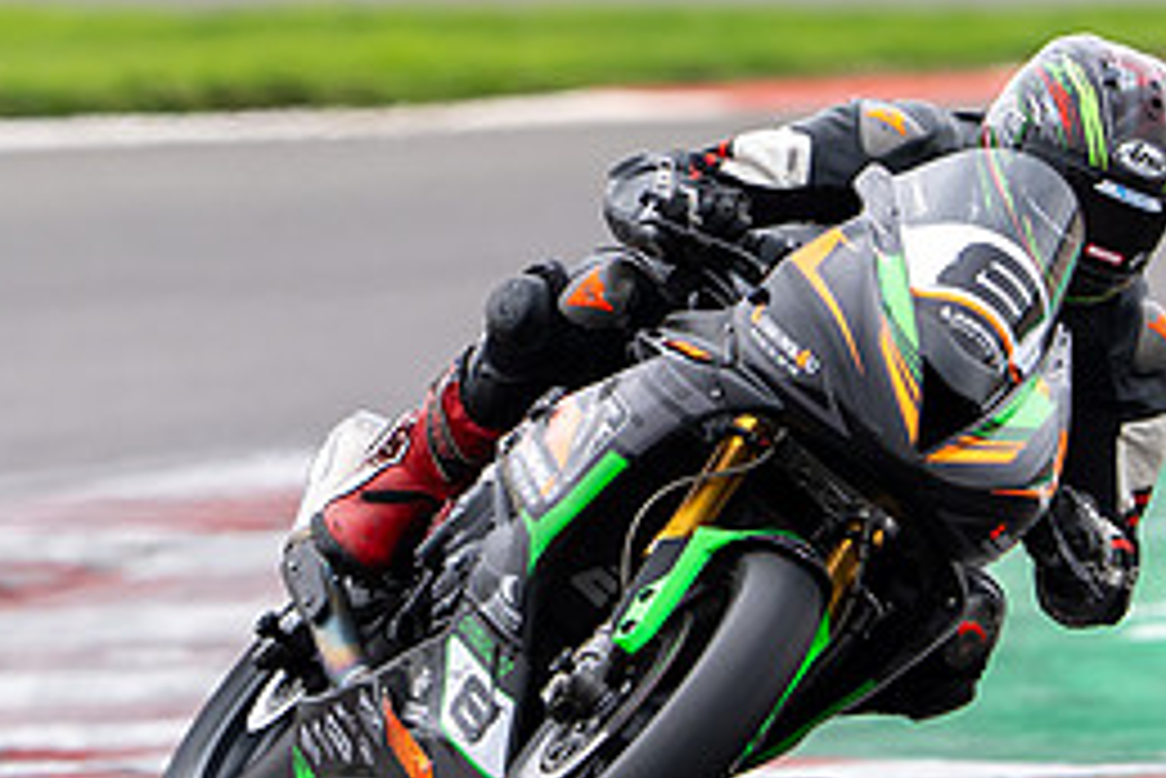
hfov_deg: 1.7
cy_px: 221
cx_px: 578
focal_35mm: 1197
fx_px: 38790
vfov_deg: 1.2
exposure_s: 1/500
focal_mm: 400
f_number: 5
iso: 320
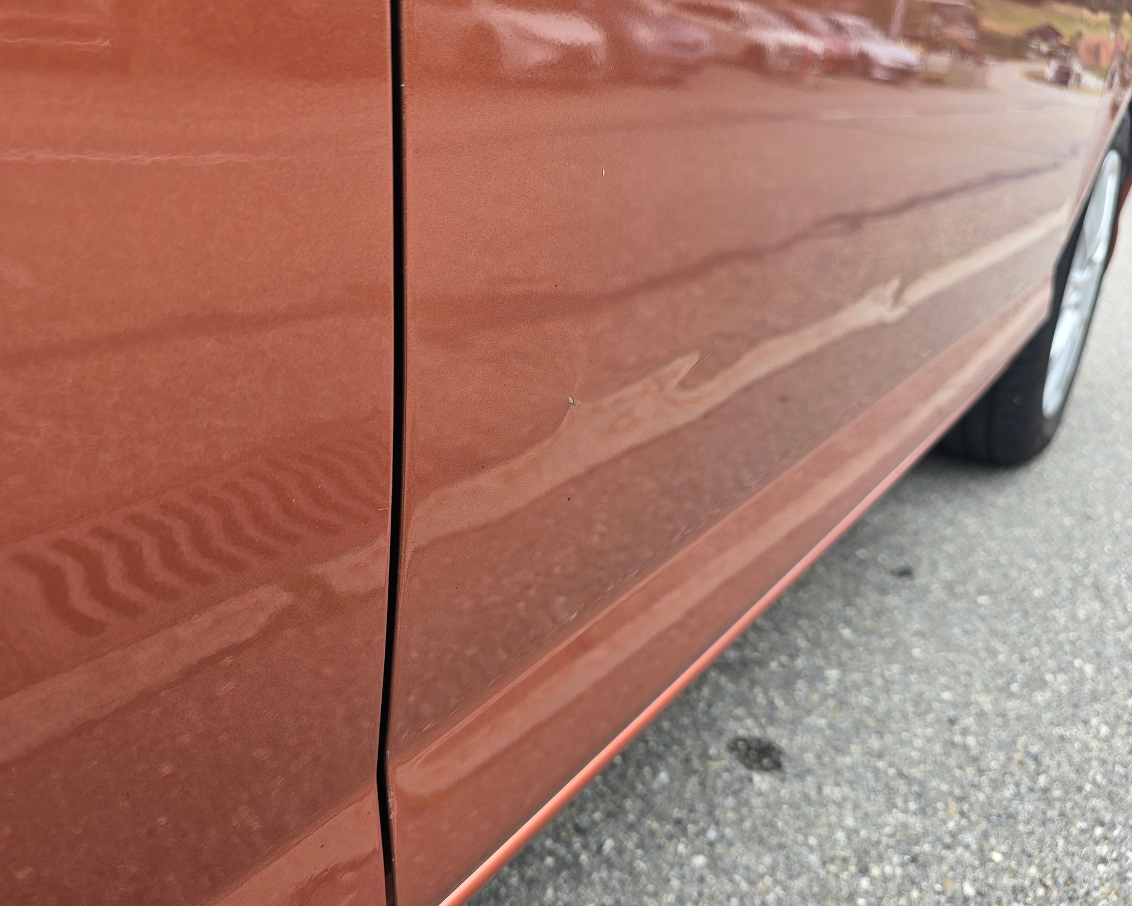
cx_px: 534
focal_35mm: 24
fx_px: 804
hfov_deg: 70.2
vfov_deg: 58.8
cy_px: 453
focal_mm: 6.3
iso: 16
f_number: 1.7
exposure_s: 1/180
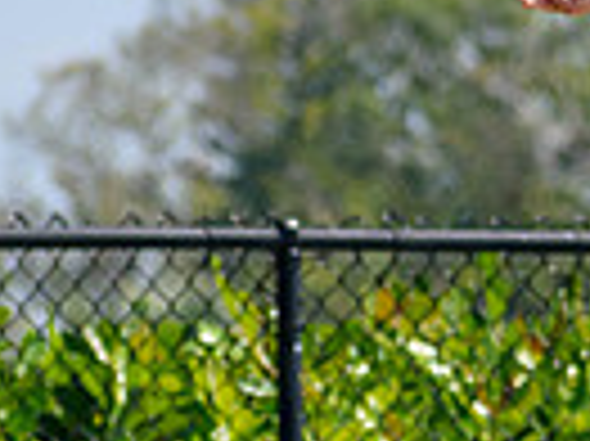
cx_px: 1036
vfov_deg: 1.5
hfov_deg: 1.9
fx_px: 17403
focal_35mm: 1022
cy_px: 619
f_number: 5.6
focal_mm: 160
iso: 360
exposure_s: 1/2000
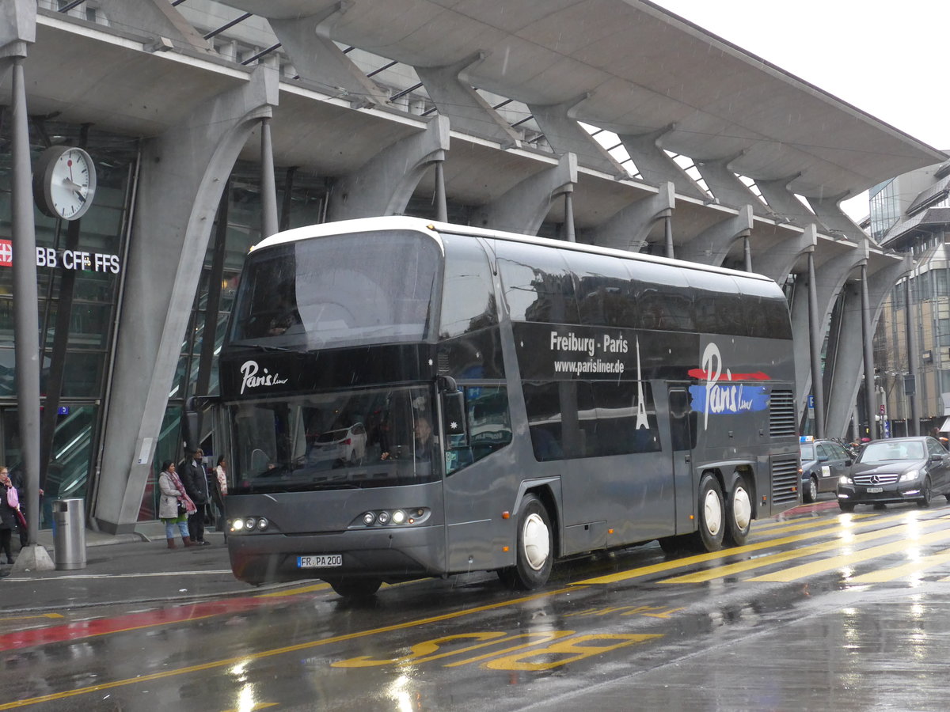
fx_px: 2031
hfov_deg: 26.3
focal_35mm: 74
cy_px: 356
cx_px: 475
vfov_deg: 19.9
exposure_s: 1/320
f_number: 4.2
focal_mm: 15
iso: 640
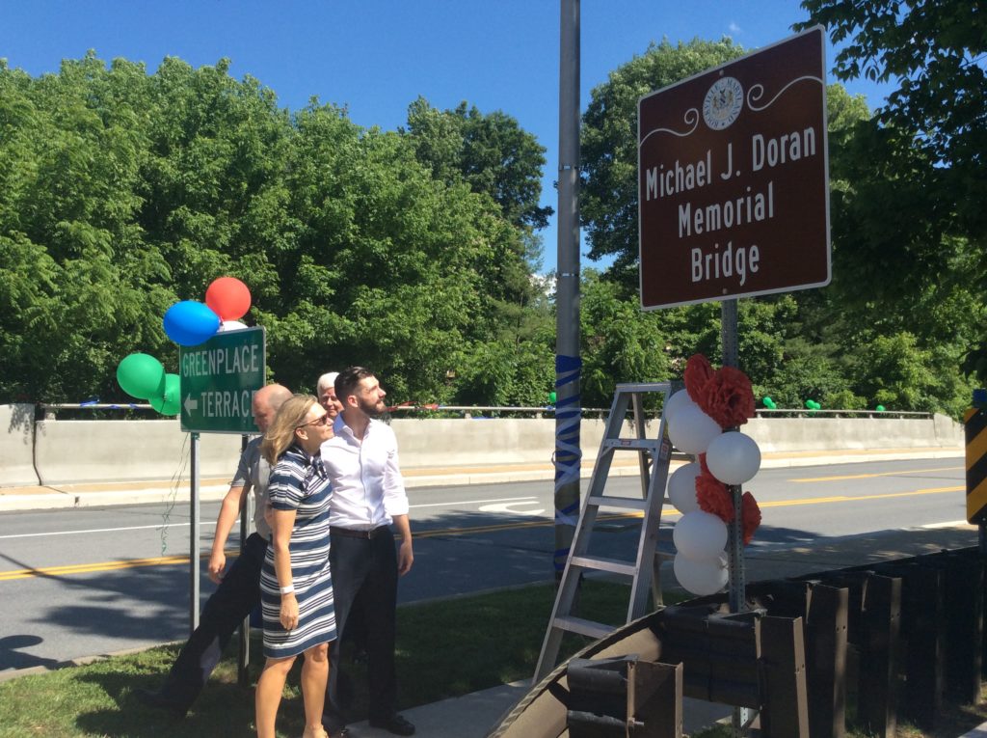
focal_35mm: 32
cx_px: 494
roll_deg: +0.5
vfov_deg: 44.1
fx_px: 911
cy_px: 369
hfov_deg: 56.9
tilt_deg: +3.0
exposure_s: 1/969
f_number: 2.4
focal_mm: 3.3
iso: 32
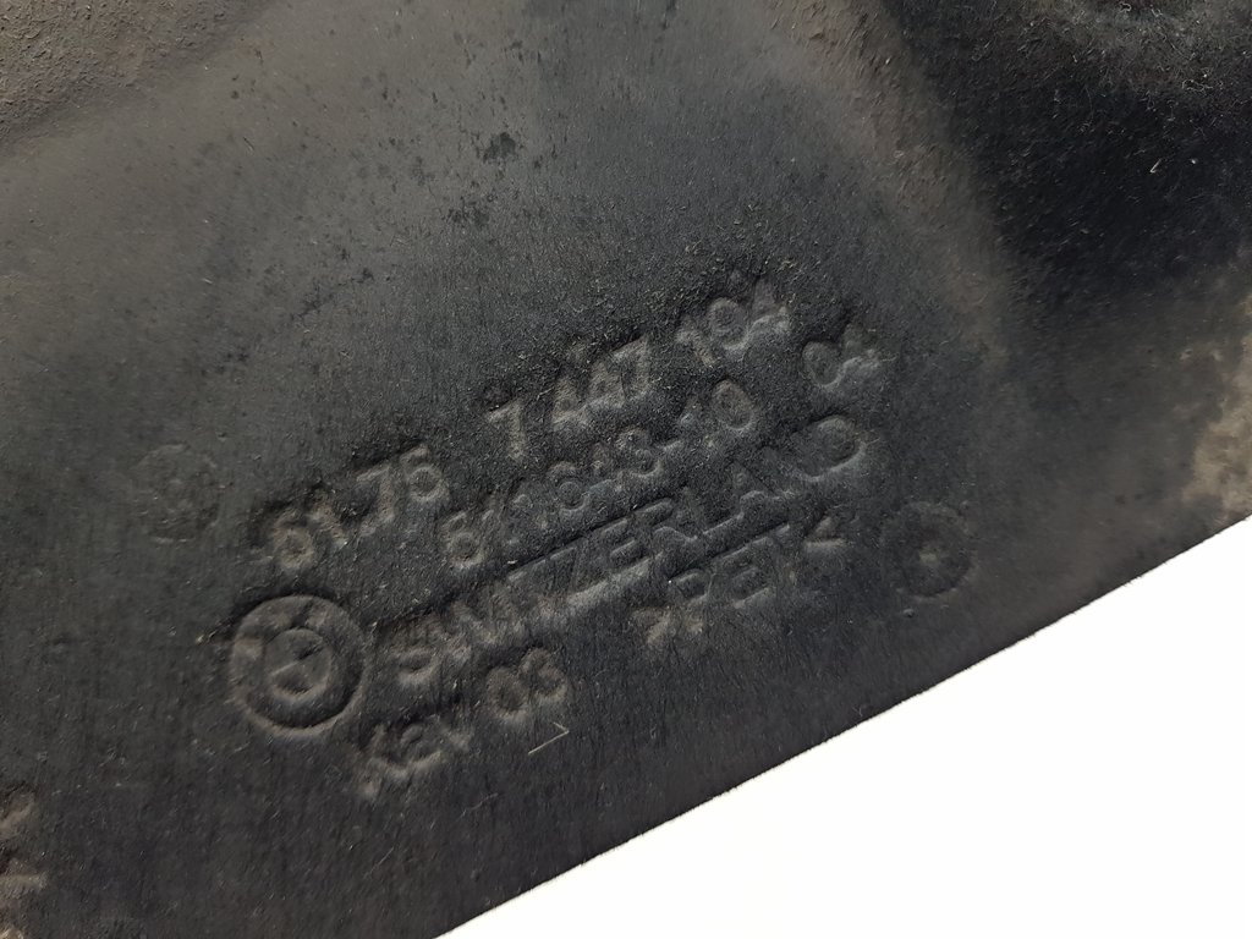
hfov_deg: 67.3
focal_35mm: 26
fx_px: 940
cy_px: 470
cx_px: 626
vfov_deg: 53.1
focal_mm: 4.2
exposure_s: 1/100
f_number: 1.7
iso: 200
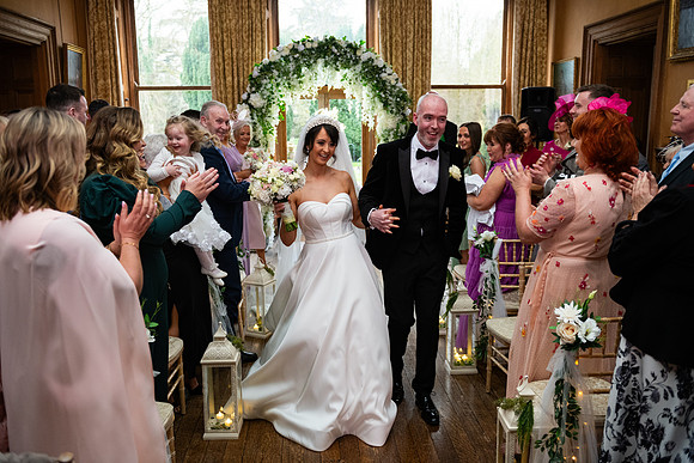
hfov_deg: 58.7
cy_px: 232
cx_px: 347
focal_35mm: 32
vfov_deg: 41.1
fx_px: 617
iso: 1000
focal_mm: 32
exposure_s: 1/160
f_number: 3.5
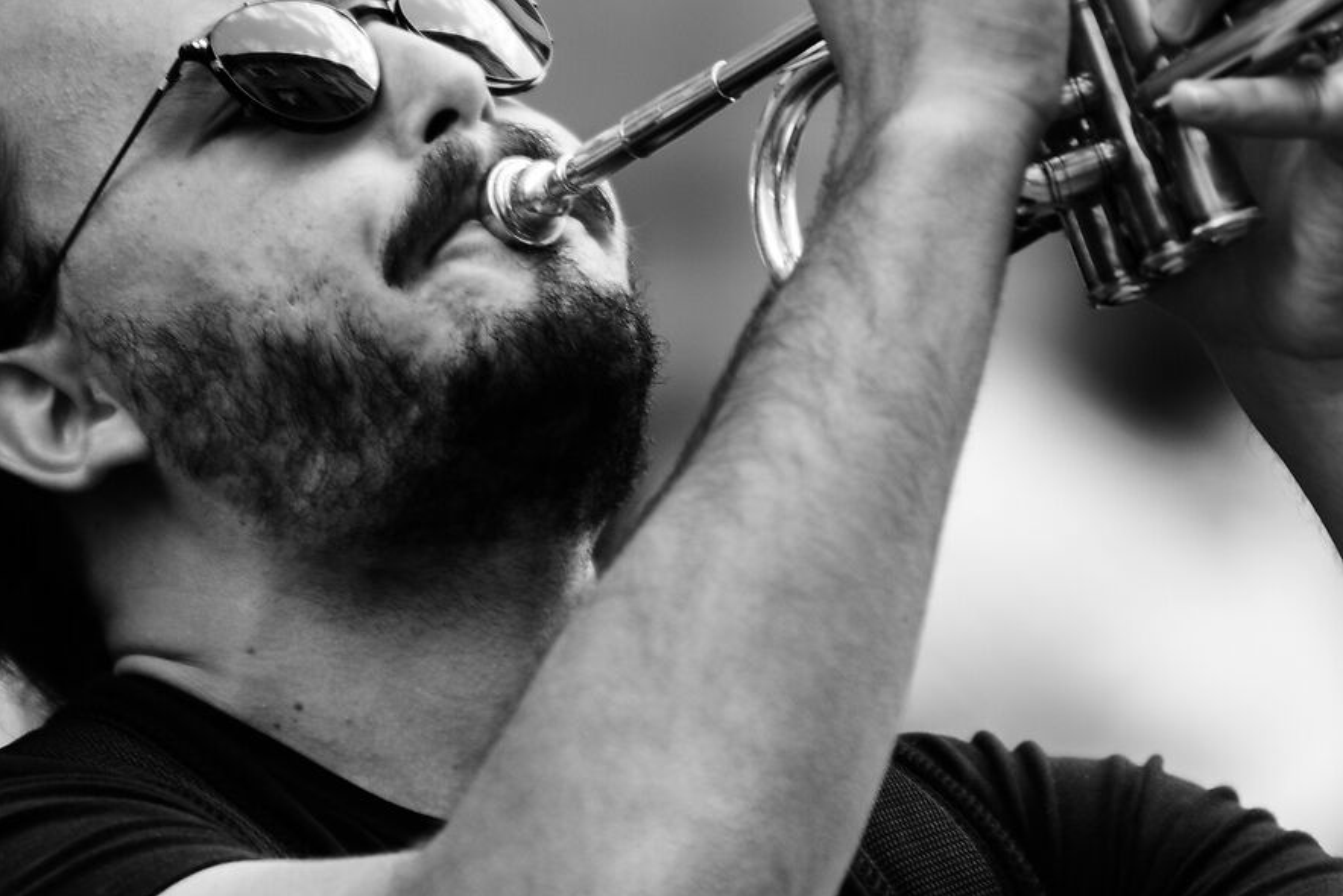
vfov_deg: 2.5
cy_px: 87
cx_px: 542
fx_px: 20262
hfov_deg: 3.8
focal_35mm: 543
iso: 400
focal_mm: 200
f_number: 2.8
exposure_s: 1/100
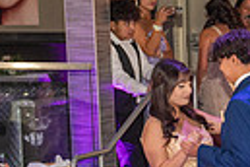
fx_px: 1250
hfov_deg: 10.8
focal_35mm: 180
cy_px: 232
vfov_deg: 7.5
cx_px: 424
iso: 1000
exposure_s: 1/125
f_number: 3.5
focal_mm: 40
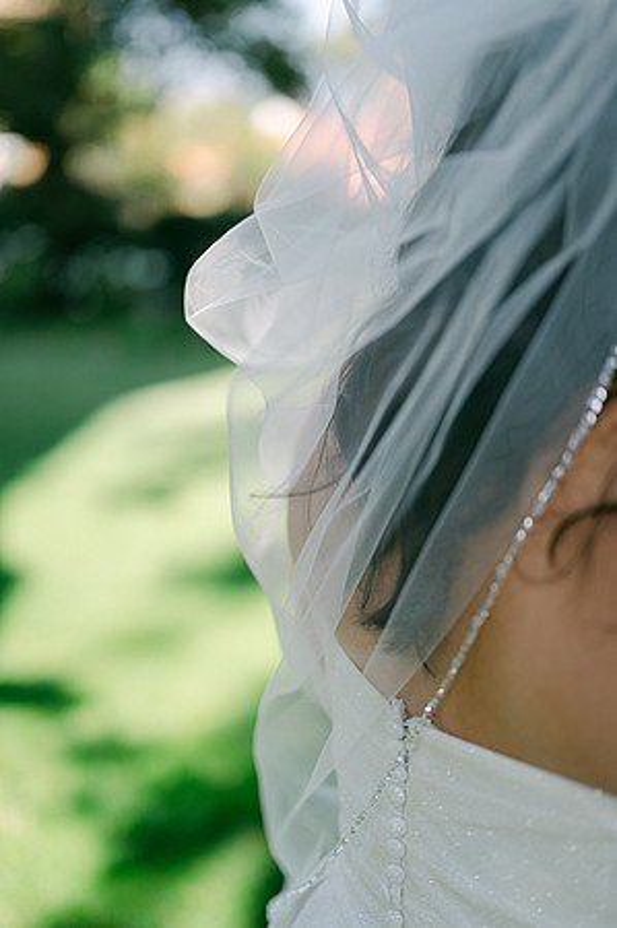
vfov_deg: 39.6
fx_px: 1288
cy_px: 464
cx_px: 308
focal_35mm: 50
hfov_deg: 26.9
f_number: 1.8
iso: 100
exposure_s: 1/1250
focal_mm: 50
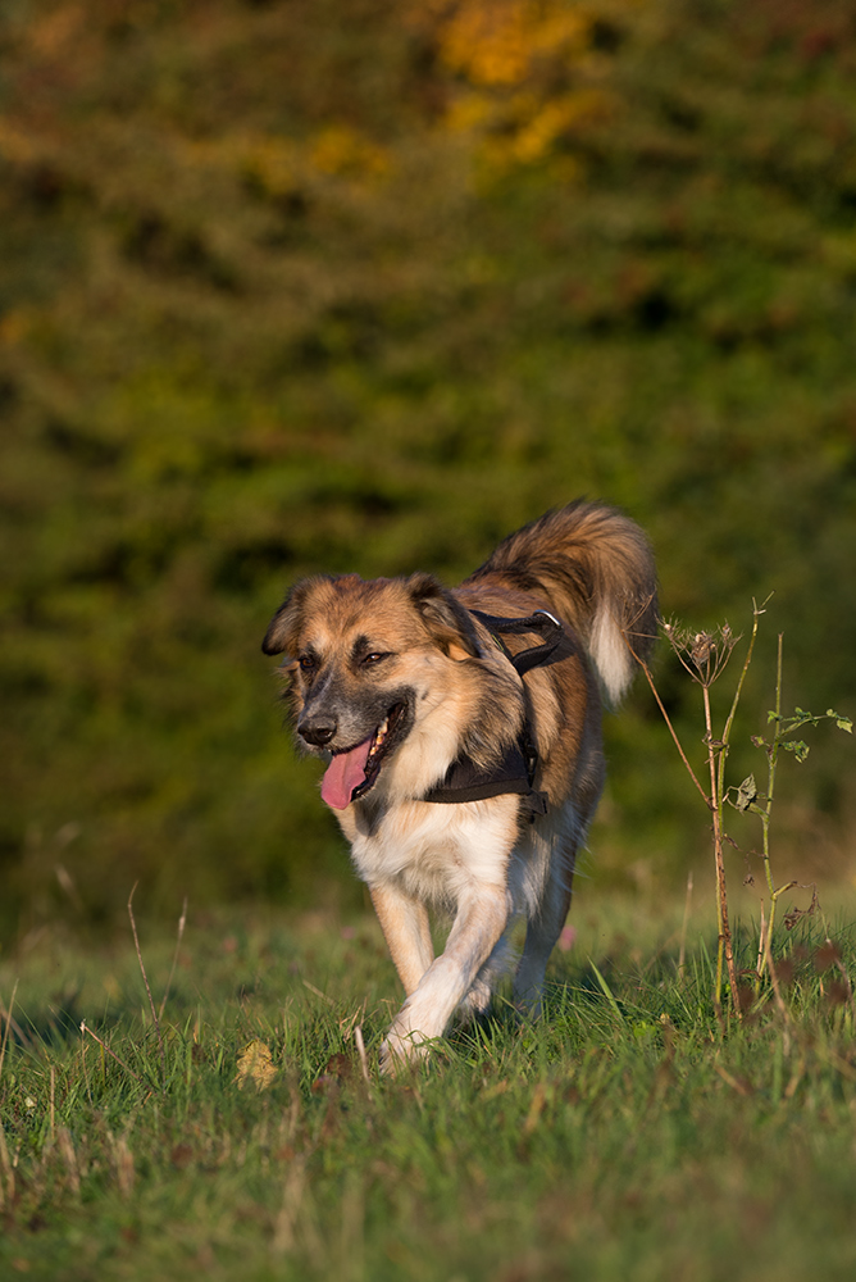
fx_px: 8548
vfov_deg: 8.6
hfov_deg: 5.7
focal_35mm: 240
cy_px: 641
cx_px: 428
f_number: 6.3
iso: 560
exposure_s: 1/1250
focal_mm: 240
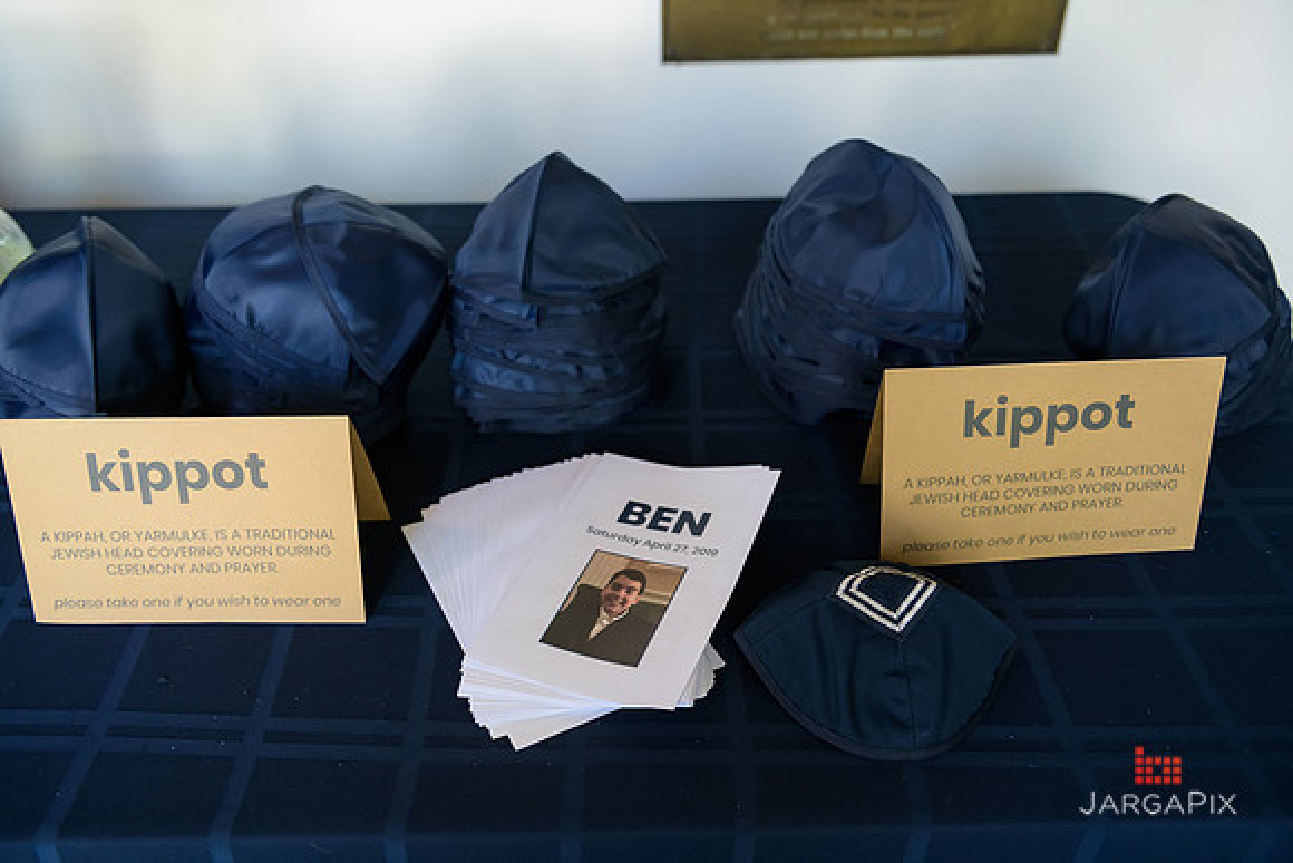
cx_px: 646
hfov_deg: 58.7
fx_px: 1150
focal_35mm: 32
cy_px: 432
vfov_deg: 41.1
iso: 640
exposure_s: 1/125
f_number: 3.2
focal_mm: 32
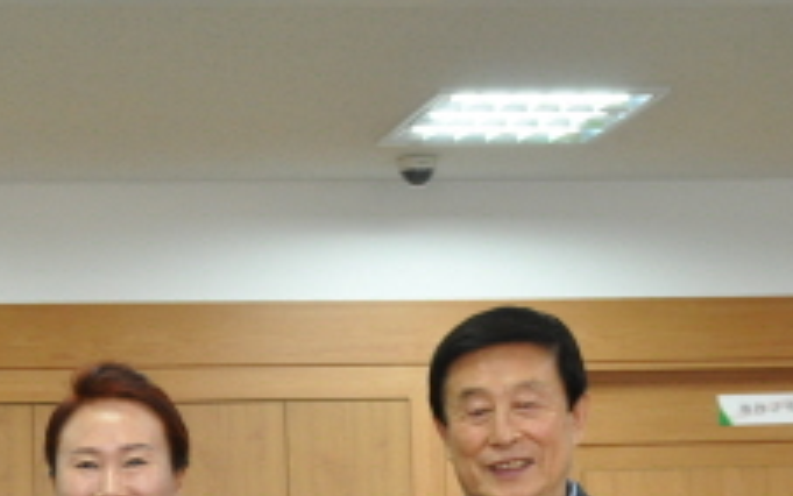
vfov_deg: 9.3
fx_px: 3026
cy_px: 547
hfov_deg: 14.7
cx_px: -3
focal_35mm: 140
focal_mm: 32
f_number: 6.3
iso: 1250
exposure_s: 1/100
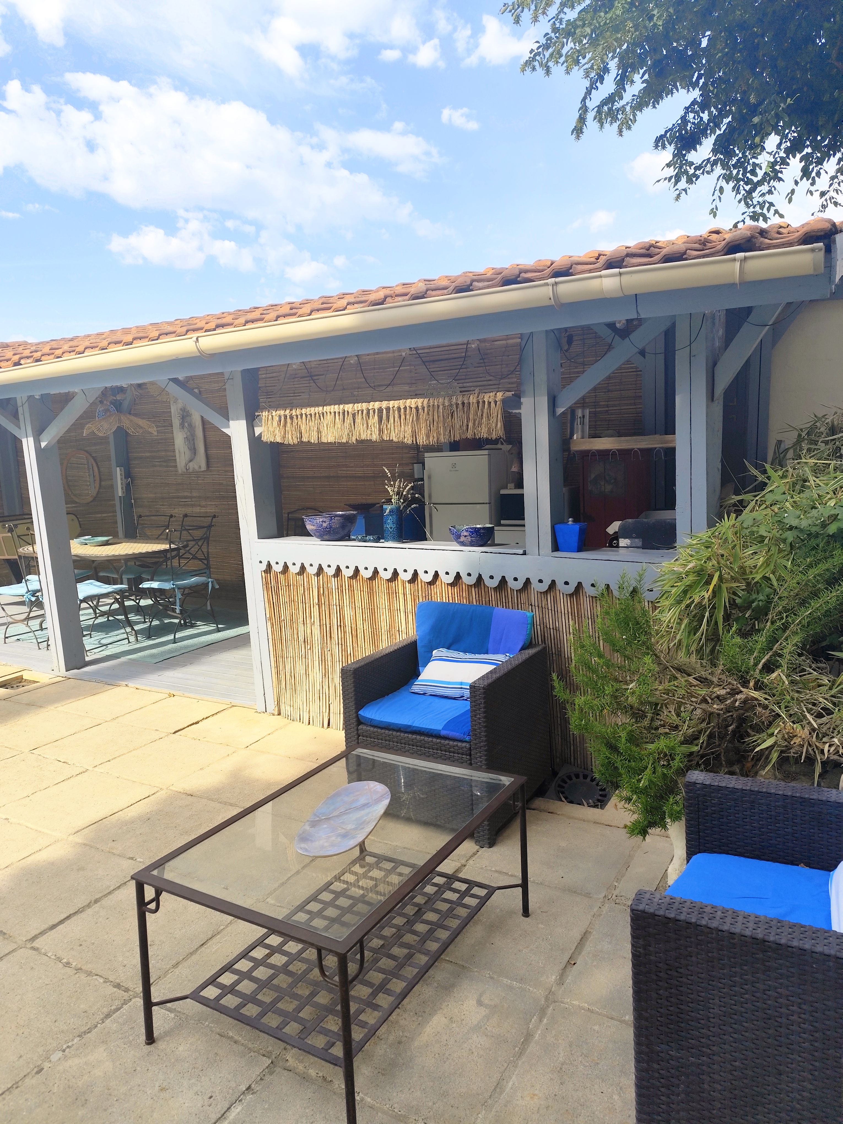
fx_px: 747
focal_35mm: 23
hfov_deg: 58.9
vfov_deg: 73.9
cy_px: 562
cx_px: 422
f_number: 1.65
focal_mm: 6.19
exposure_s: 1/612
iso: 50
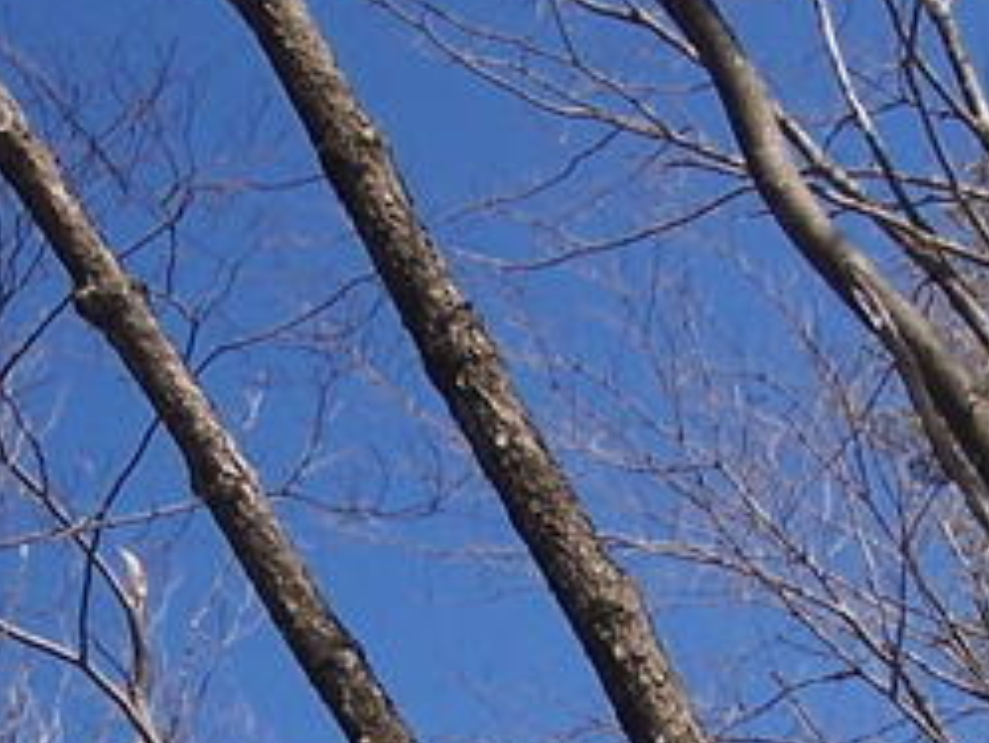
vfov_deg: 9.3
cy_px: 989
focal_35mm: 156
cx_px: 528
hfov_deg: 12.7
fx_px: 4459
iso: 80
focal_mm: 6.3
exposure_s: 1/1000
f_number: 2.8
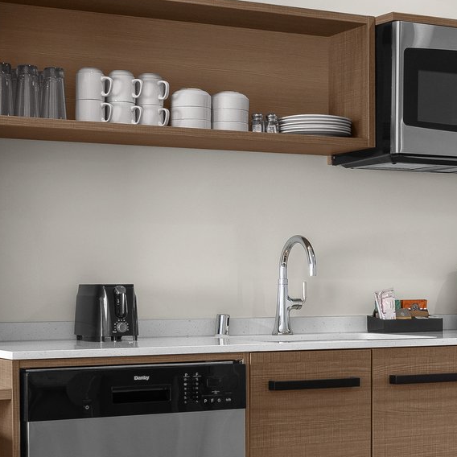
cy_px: 279
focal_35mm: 83
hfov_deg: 20.7
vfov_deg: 20.9
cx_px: 364
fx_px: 1240
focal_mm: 20.9
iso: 400
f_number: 8
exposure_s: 1/100
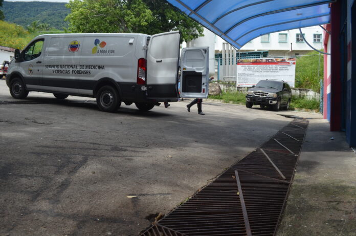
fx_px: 266
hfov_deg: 67.5
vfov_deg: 47.7
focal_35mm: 27
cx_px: 178
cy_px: 118
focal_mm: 18
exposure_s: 1/1250
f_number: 5
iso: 400
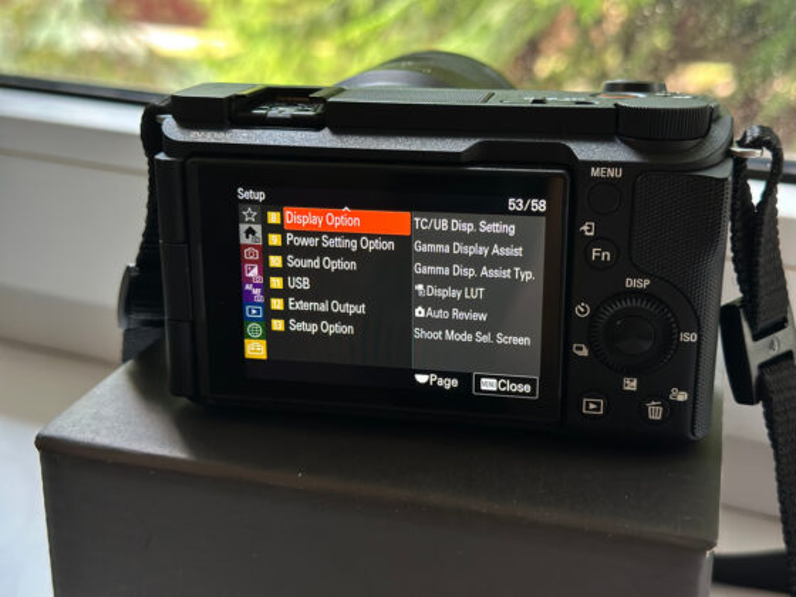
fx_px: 1104
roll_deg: -0.7
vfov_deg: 30.3
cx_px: 398
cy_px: 298
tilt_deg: -19.6
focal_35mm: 48
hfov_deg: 39.7
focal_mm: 6.86
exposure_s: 1/60
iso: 400
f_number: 1.78
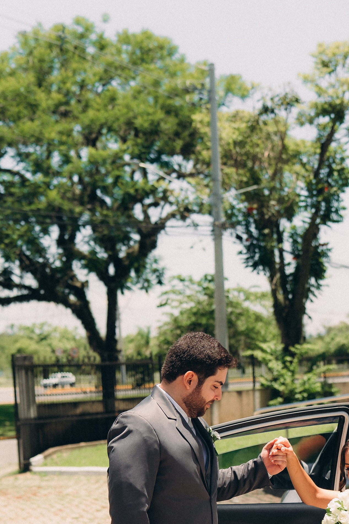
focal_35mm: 87
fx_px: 1265
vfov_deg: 22.7
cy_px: 486
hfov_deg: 15.6
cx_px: 282
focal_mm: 43
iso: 50
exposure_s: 1/800
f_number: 2.8
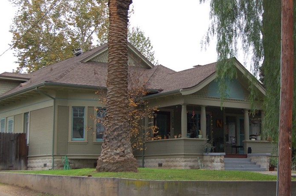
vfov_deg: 23.3
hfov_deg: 34.3
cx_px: 191
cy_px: 90
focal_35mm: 58
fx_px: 476
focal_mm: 26
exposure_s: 1/500
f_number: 4
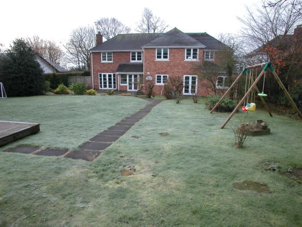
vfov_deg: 42.9
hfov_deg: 55.4
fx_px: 288
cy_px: 114
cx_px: 151
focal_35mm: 33
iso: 100
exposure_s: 1/94.3
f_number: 3.7
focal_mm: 8.3
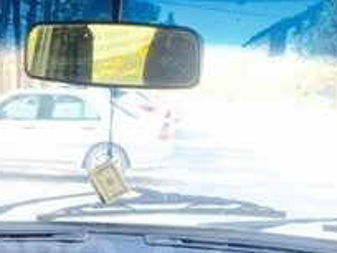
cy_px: 260
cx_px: 59
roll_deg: -1.2
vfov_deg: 15.4
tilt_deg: -9.8
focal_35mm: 94
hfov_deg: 20.6
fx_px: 915
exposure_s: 1/119
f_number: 2.2
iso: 32
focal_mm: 4.15
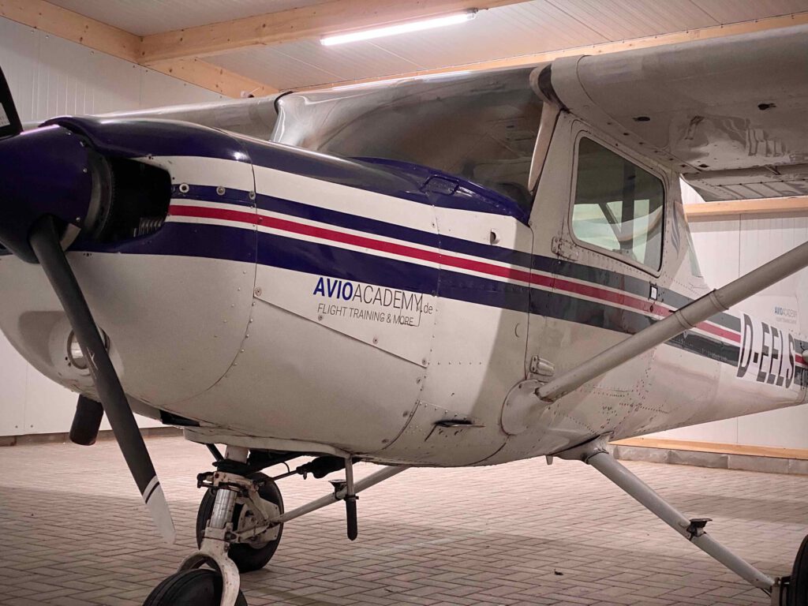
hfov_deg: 36.8
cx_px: 404
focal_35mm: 52
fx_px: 1214
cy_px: 303
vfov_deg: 28.0
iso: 400
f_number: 2
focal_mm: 6
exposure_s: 1/50
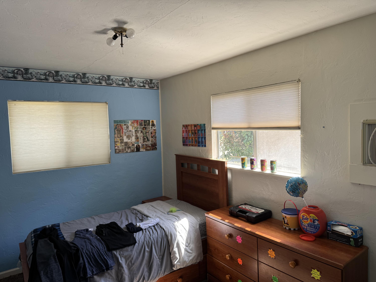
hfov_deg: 71.6
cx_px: 188
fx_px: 261
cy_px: 141
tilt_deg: -4.5
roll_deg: +1.2
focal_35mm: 24
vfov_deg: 56.8
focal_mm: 6.76
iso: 50
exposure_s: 1/121
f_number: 1.78
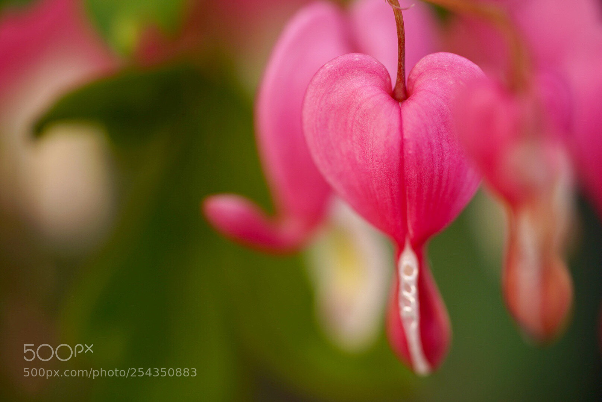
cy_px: 201
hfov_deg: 22.6
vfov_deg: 15.2
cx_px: 301
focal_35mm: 90
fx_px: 1506
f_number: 2.8
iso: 100
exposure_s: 1/30
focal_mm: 90
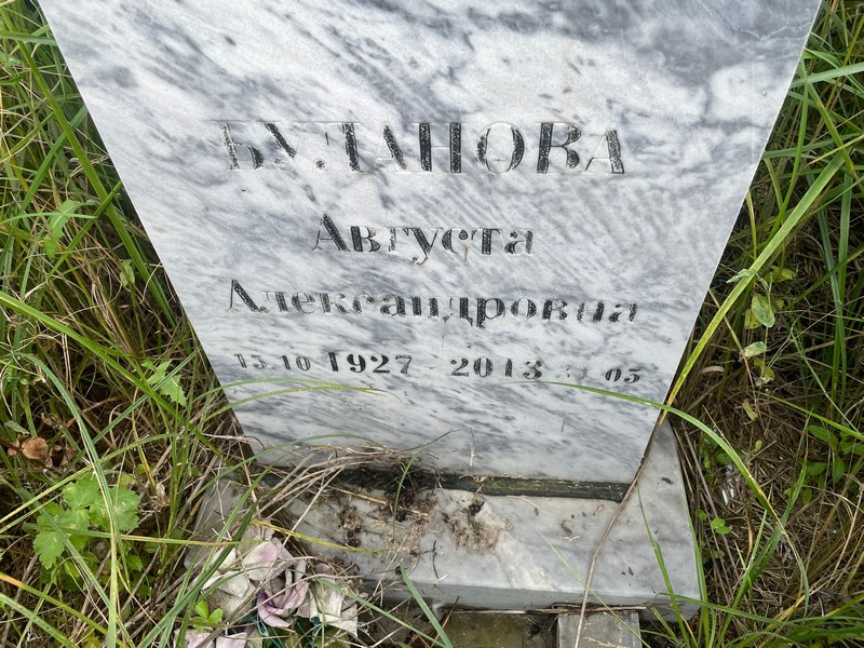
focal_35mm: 26
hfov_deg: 67.3
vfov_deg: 53.1
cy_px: 324
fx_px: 649
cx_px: 432
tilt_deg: -48.2
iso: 32
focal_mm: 4.2
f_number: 1.6
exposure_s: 1/612
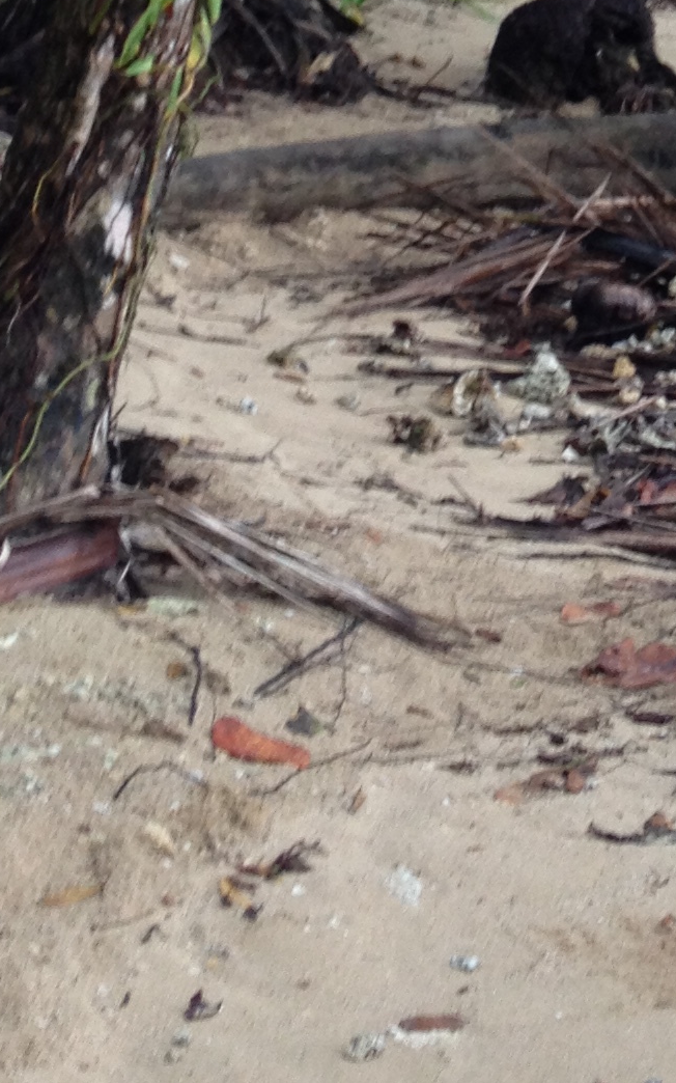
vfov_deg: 16.7
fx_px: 3421
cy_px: -414
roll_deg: +2.7
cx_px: 757
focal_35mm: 116
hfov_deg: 11.1
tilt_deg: -1.4
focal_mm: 4.28
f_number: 2.4
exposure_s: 1/40
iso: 50
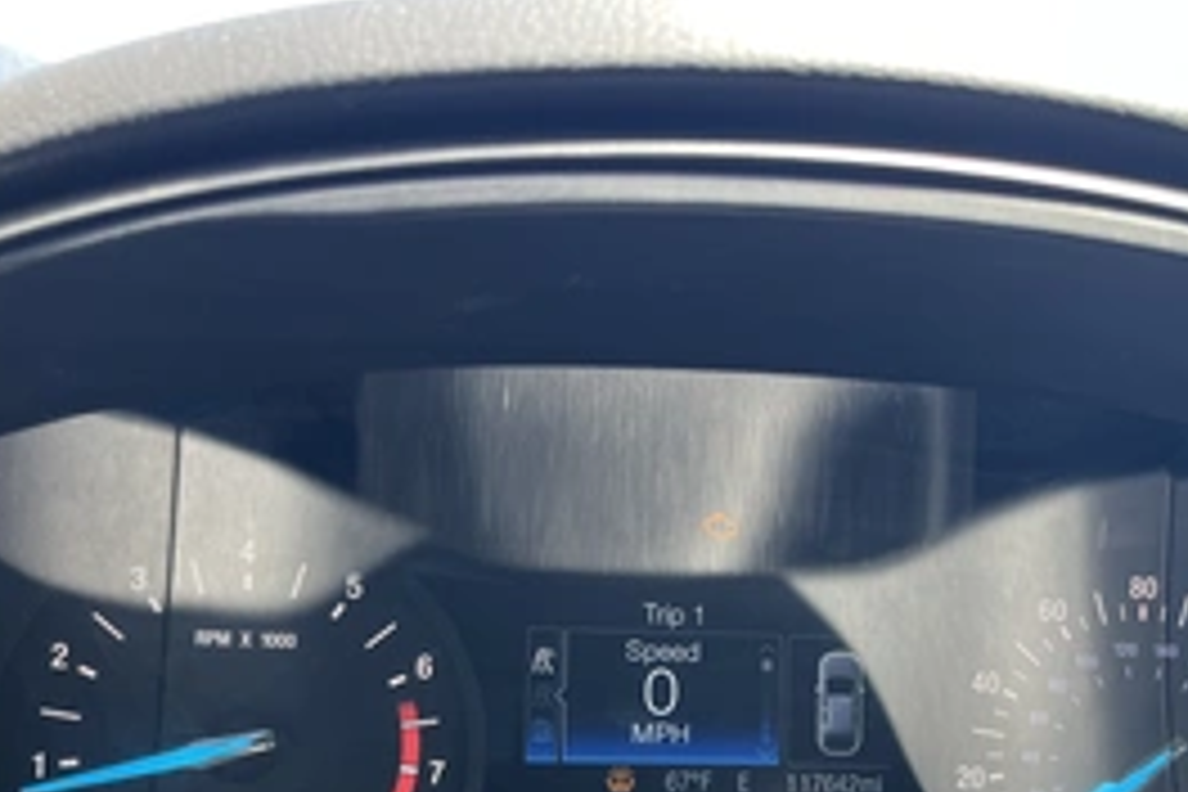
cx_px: 724
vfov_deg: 31.5
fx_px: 1353
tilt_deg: -17.8
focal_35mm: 41
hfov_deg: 47.1
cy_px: 666
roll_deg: -3.0
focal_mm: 5.1
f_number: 1.6
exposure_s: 1/121
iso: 80
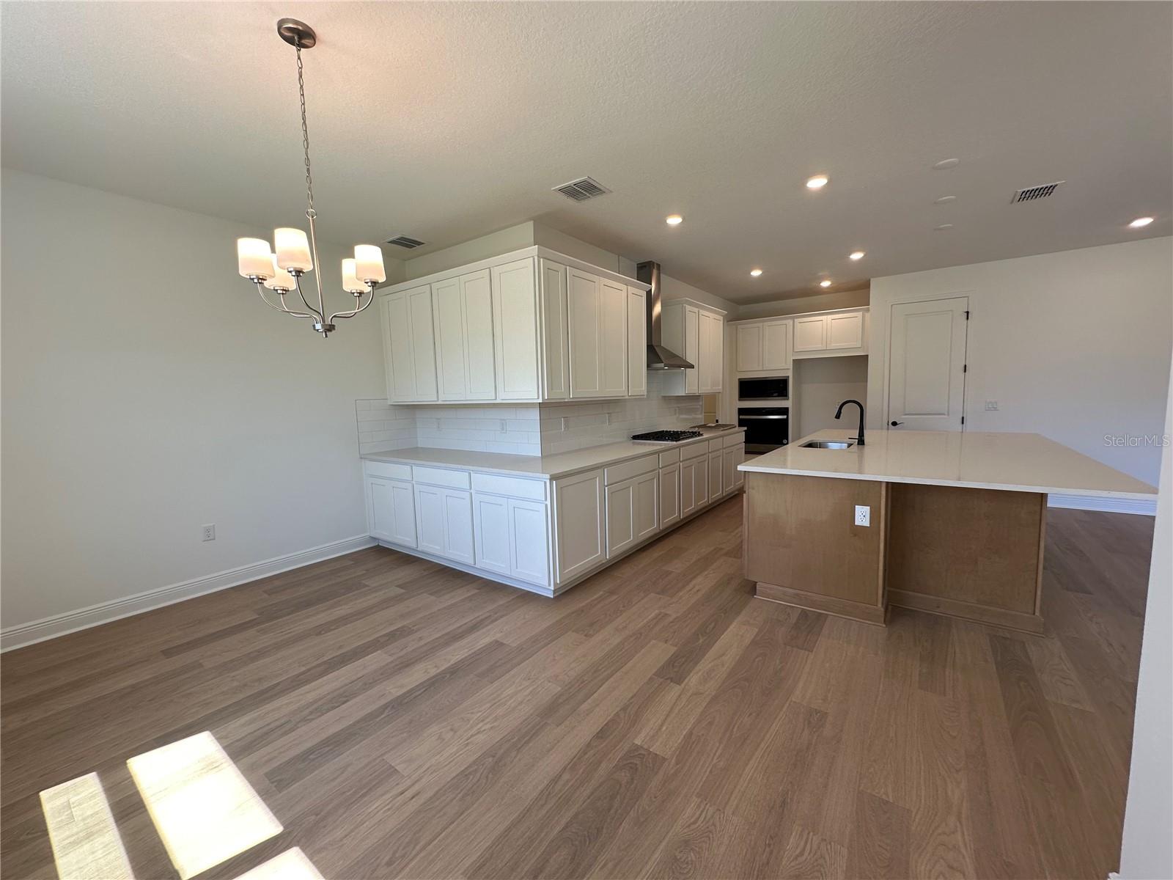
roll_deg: +1.9
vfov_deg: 85.7
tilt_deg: -5.0
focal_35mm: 14
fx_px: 474
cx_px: 586
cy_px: 440
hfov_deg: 102.1
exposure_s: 1/120
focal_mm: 2.22
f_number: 2.2
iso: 50
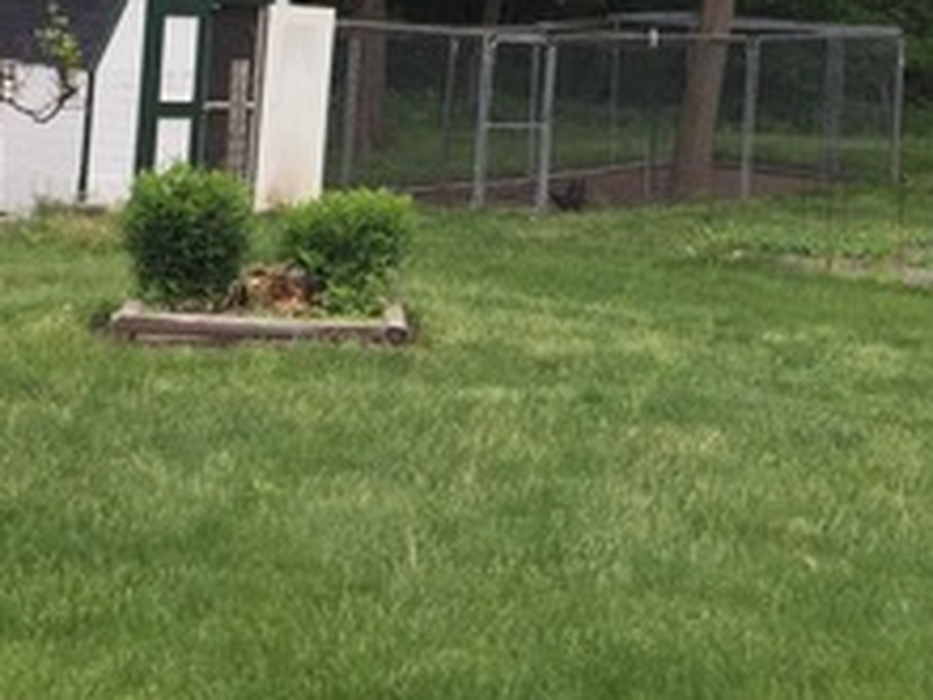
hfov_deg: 21.6
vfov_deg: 16.1
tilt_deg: -4.8
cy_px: 25
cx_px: 700
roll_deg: -0.5
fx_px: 2426
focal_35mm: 90
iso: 25
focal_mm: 3.3
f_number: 2.4
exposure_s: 1/254
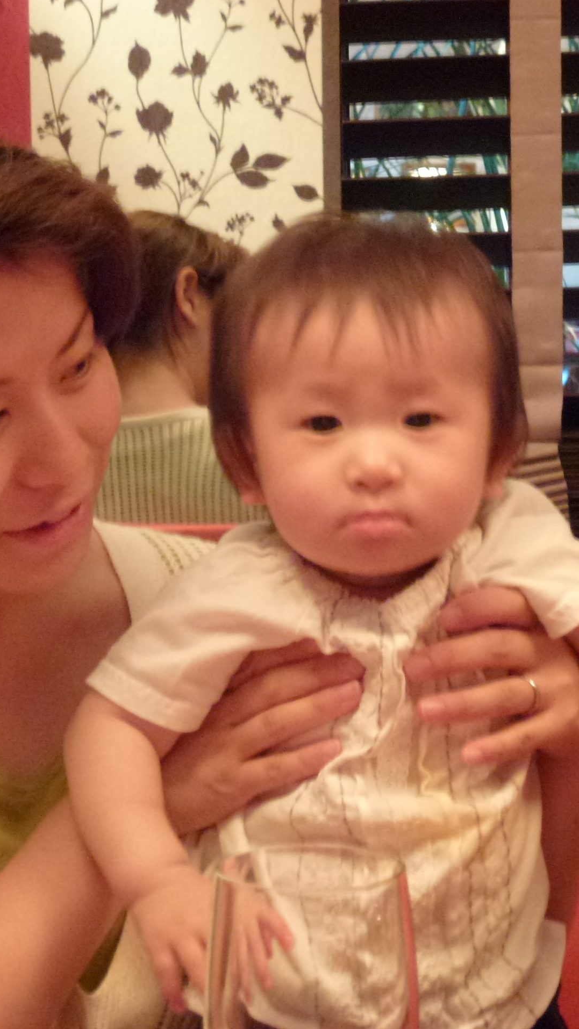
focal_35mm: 83
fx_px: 2266
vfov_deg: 25.6
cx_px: 253
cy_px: 514
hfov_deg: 14.6
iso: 400
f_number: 4.4
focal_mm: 10.1
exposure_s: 1/4
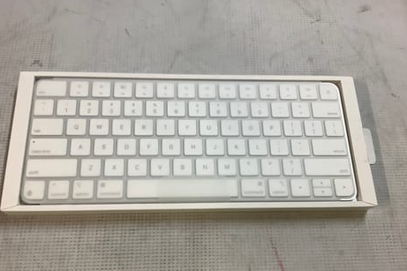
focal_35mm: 35
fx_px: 396
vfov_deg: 37.8
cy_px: 153
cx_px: 197
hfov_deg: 54.4
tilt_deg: -66.8
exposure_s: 1/50
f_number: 2.4
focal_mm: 3.3
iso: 100
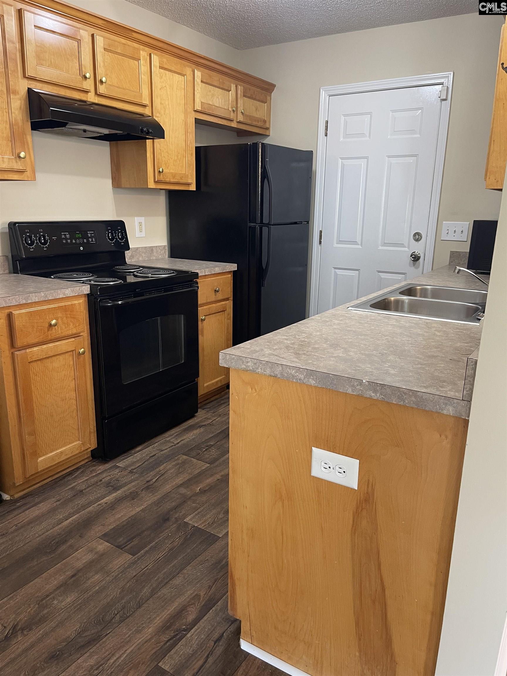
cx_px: 254
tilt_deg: -15.3
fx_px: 488
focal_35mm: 25
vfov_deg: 69.4
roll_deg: -0.3
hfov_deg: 54.9
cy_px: 338
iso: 200
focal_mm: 5.1
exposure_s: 1/60
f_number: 1.6
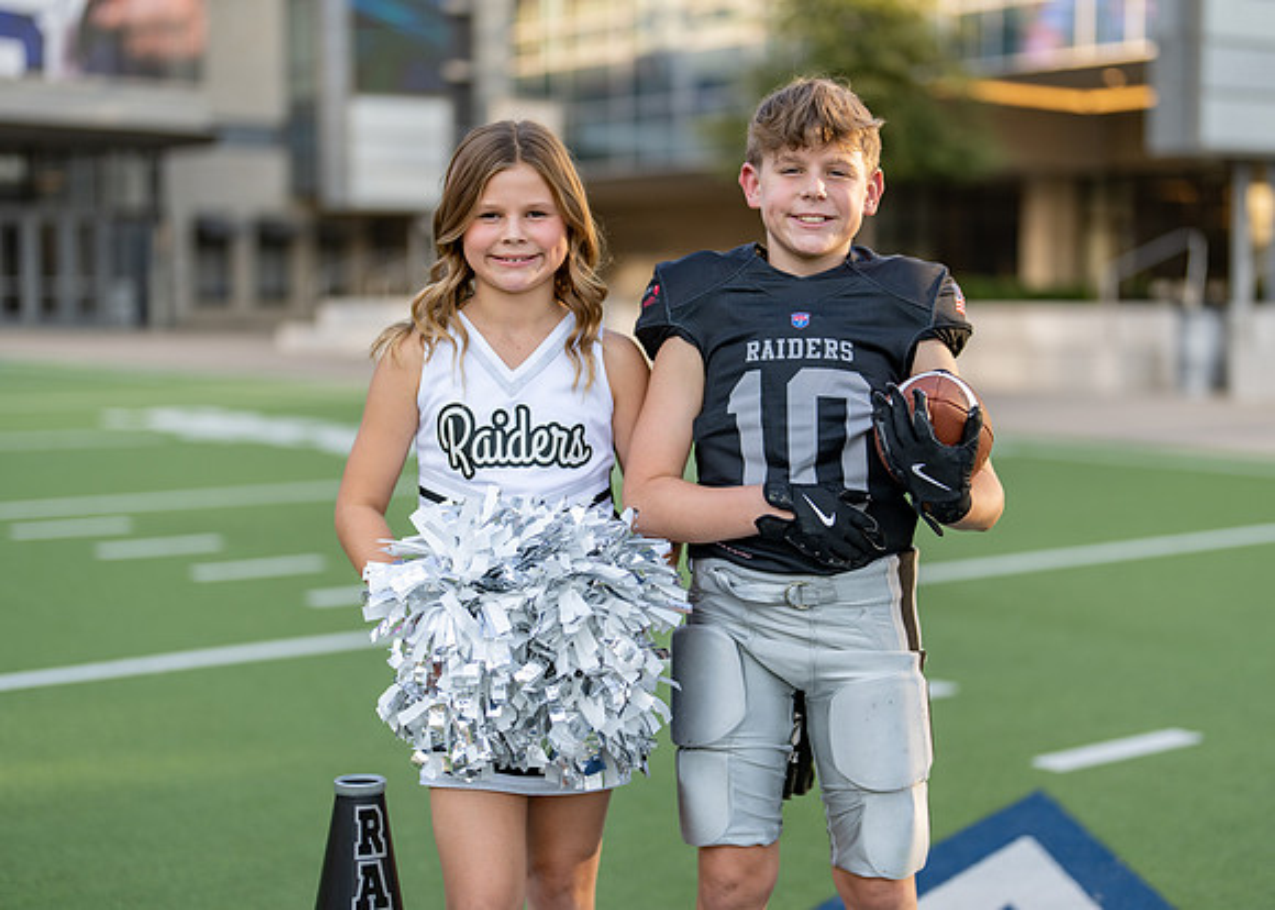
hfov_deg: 32.8
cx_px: 710
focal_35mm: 60
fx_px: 2162
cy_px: 519
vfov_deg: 23.8
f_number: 1.2
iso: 100
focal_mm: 50
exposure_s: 1/2000
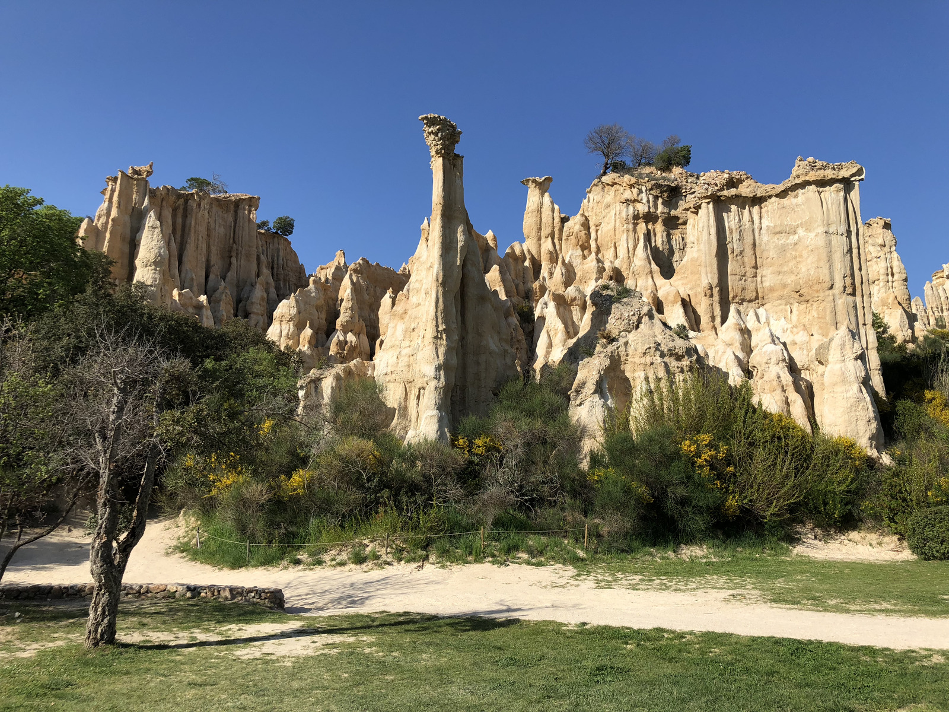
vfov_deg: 49.7
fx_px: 768
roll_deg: +0.1
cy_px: 356
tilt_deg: +10.9
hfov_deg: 63.4
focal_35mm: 28
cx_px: 474
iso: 20
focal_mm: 4
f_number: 1.8
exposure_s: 1/2088
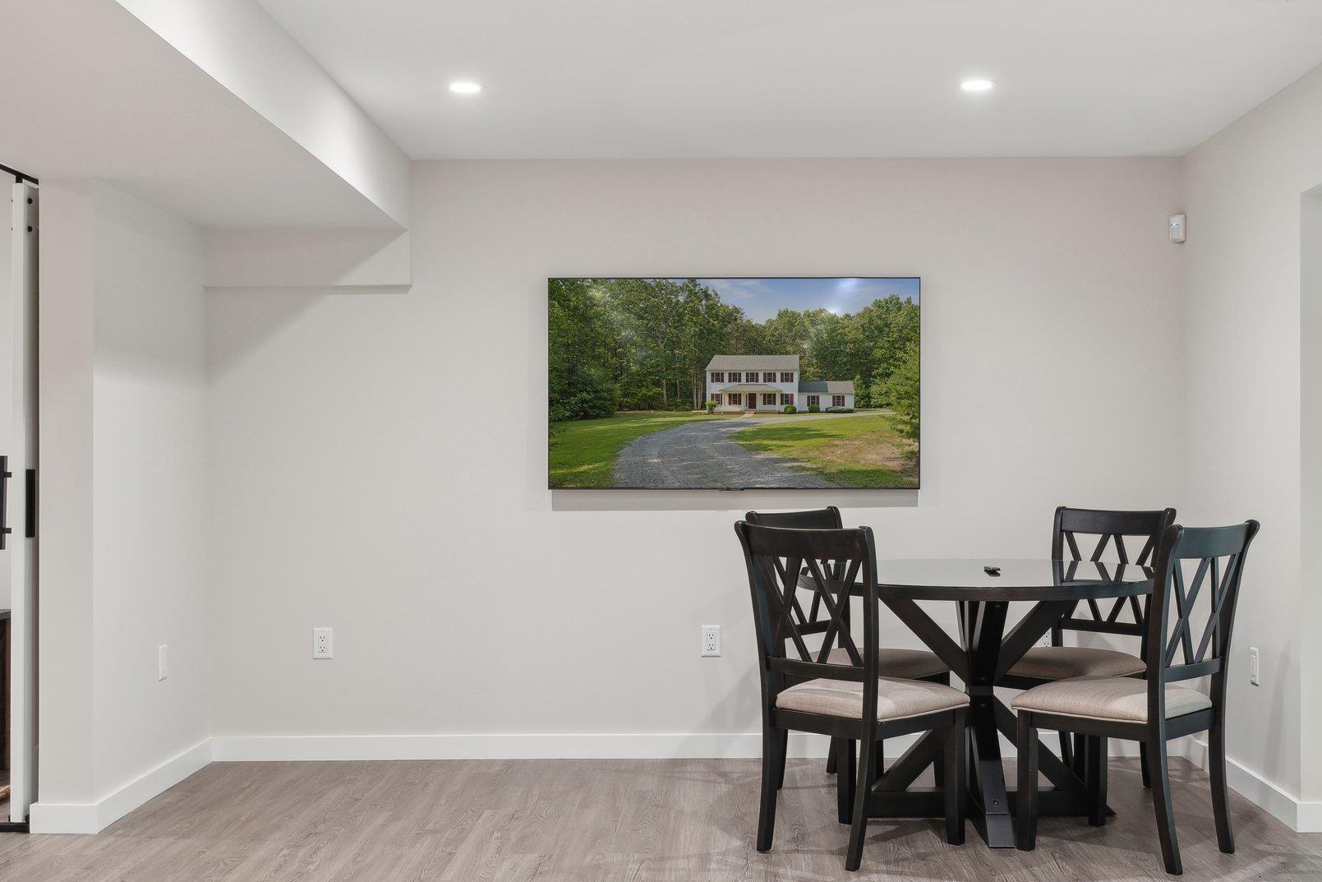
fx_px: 1542
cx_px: 725
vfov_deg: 31.9
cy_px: 468
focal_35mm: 42
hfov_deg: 46.3
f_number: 7.1
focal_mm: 33
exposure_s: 1/3.33
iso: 160
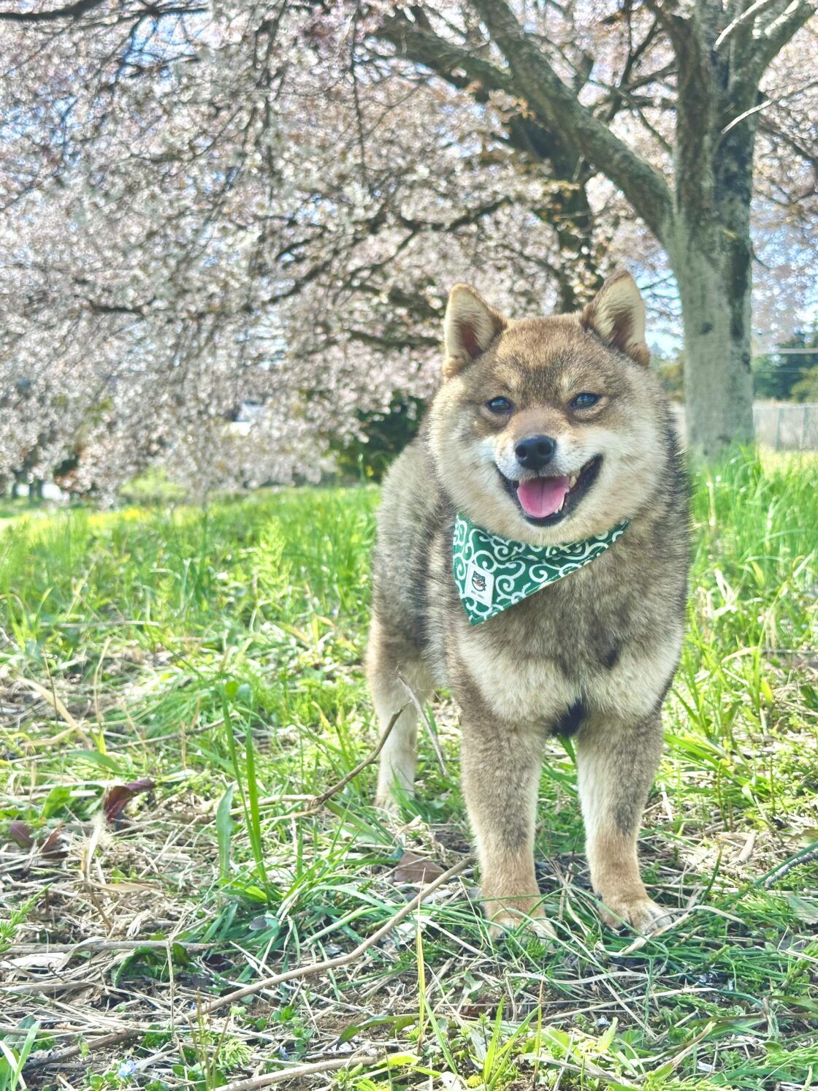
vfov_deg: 39.7
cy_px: 546
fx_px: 1512
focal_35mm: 48
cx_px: 409
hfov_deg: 30.3
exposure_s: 1/1258
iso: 64
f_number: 1.78
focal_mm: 6.86
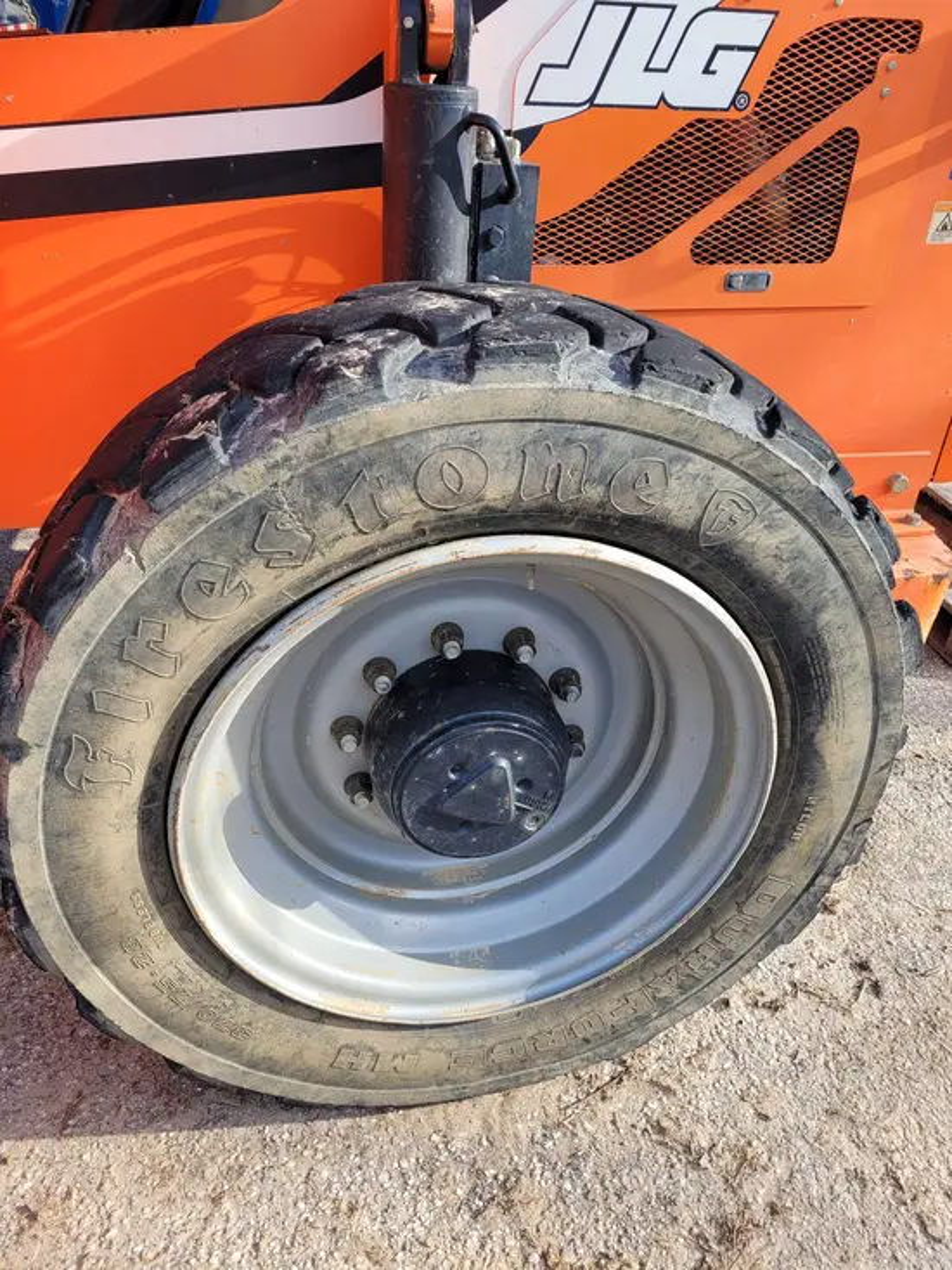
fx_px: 953
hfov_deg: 53.1
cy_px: 635
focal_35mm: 26
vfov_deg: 67.3
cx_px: 476
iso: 40
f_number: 1.8
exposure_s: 1/742
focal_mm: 5.4
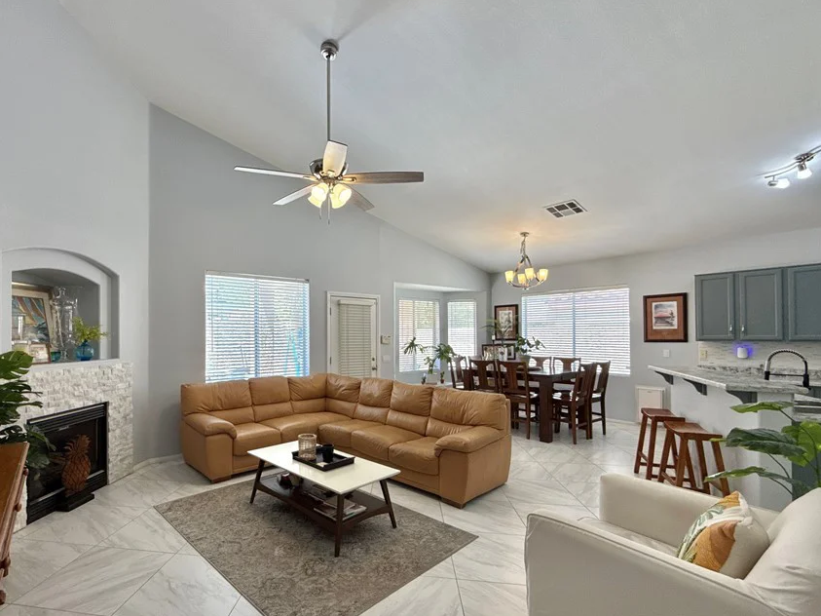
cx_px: 342
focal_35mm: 17
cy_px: 332
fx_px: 403
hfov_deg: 90.2
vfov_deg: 74.6
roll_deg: +0.3
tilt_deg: +0.4
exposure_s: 1/120
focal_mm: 2.22
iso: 64
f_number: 2.2
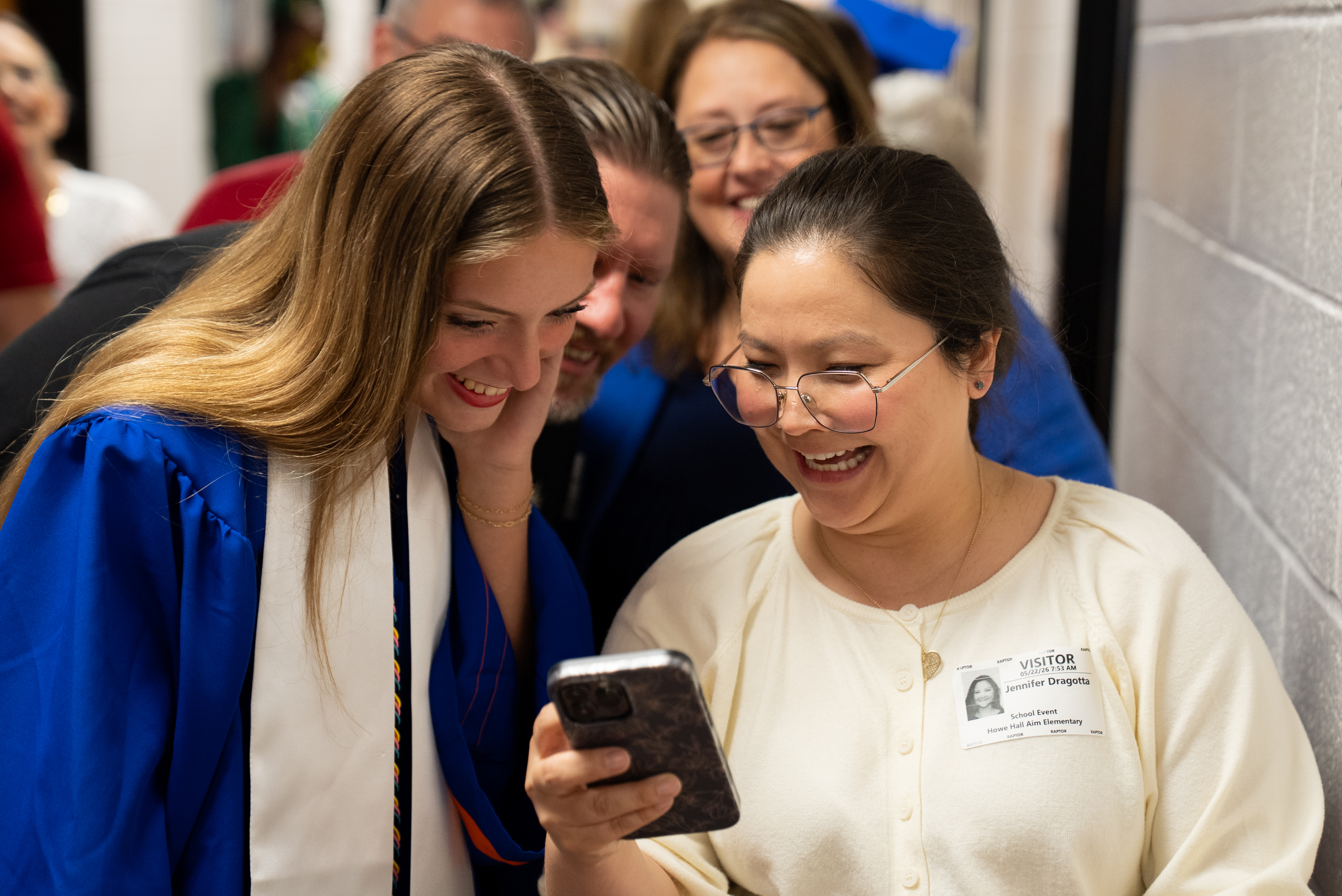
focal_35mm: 72
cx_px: 673
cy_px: 455
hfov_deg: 28.1
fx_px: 2685
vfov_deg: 18.9
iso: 1250
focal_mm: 70
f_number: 2.8
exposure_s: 1/125
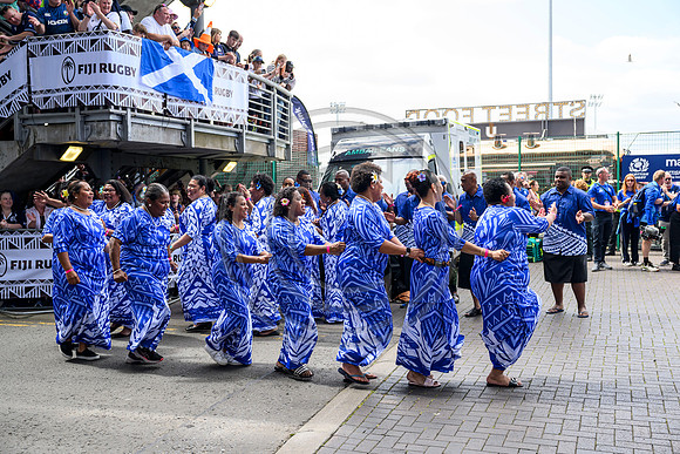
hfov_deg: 51.9
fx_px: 699
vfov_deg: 36.0
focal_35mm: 37
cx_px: 340
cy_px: 227
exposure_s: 1/1250
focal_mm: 37
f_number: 3.5
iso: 500
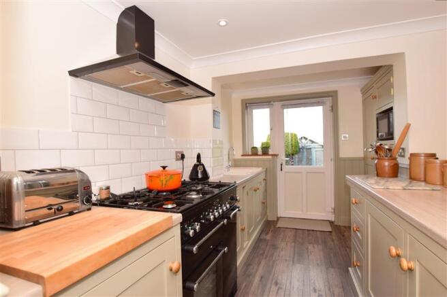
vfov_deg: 77.3
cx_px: 224
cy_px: 148
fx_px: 186
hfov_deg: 100.4
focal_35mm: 15
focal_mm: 10
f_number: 6.3
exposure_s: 1/160
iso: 400
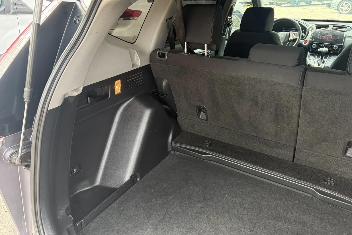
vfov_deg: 46.4
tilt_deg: -26.2
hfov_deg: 65.5
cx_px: 173
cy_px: 119
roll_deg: +3.2
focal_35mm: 28
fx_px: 274
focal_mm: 5.96
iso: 125
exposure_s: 1/141
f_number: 1.6
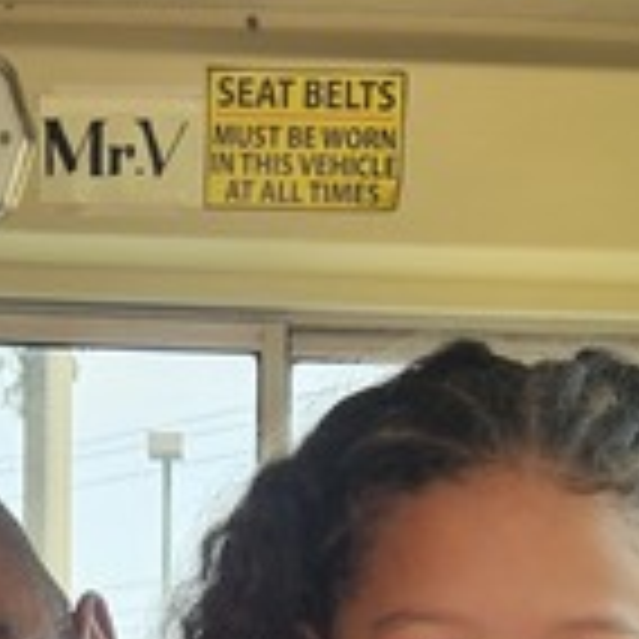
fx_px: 3070
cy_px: 1102
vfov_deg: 11.2
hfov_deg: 11.9
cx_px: 162
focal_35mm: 147
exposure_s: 1/190
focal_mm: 5.4
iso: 25
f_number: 1.8
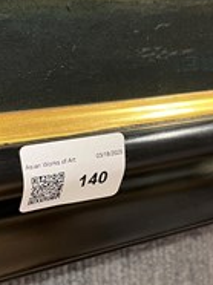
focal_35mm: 56
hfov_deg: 25.9
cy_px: 155
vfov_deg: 34.4
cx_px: 77
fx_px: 460
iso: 250
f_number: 1.6
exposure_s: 1/60
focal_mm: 5.1
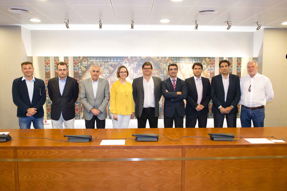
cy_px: 96
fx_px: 223
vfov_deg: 46.4
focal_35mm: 28
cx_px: 144
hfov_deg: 65.5
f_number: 4.5
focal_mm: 28
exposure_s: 1/30
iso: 800
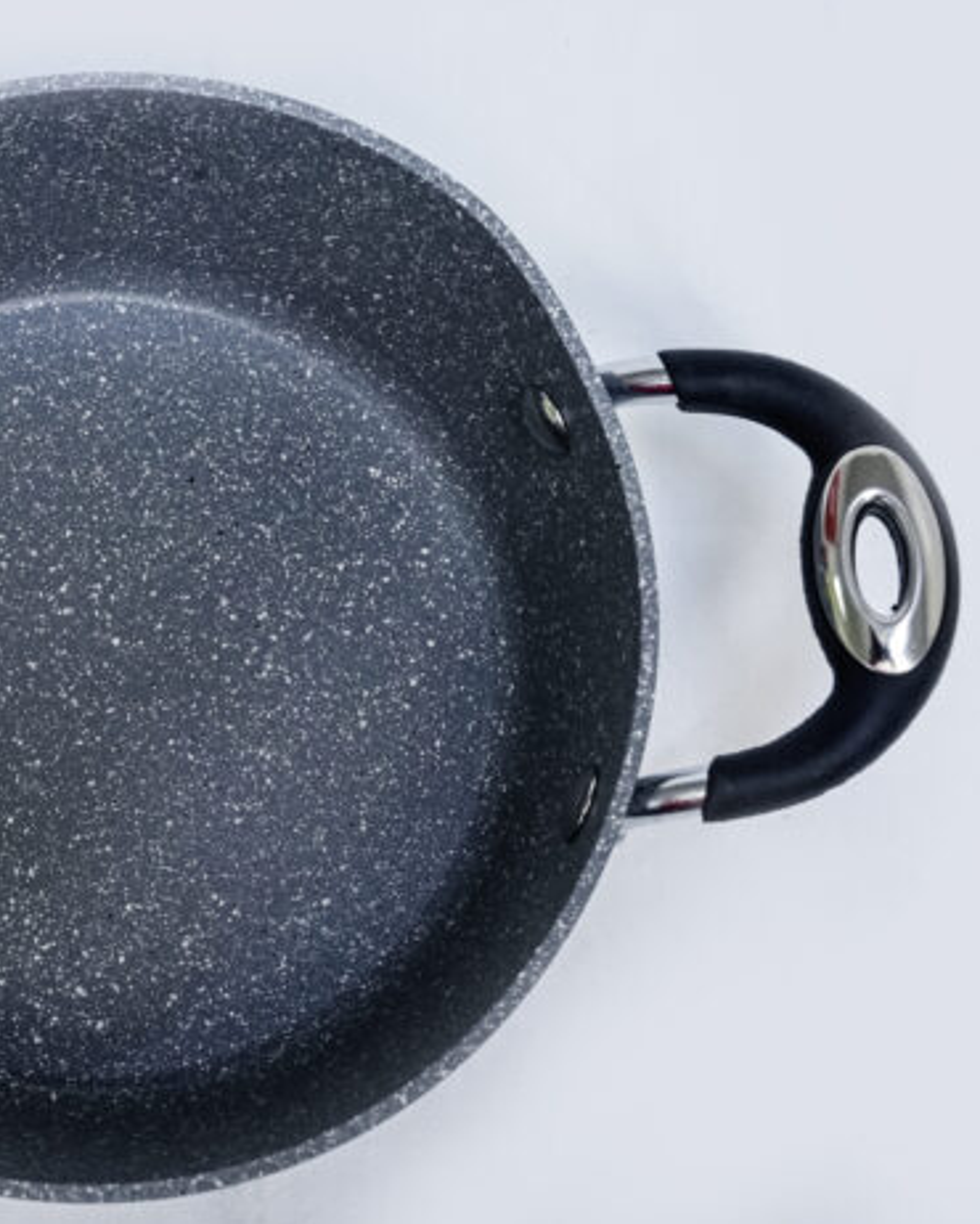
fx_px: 2681
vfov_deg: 25.7
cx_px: 119
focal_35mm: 74
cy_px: 609
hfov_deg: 20.3
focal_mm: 52
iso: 6400
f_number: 14
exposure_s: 1/125
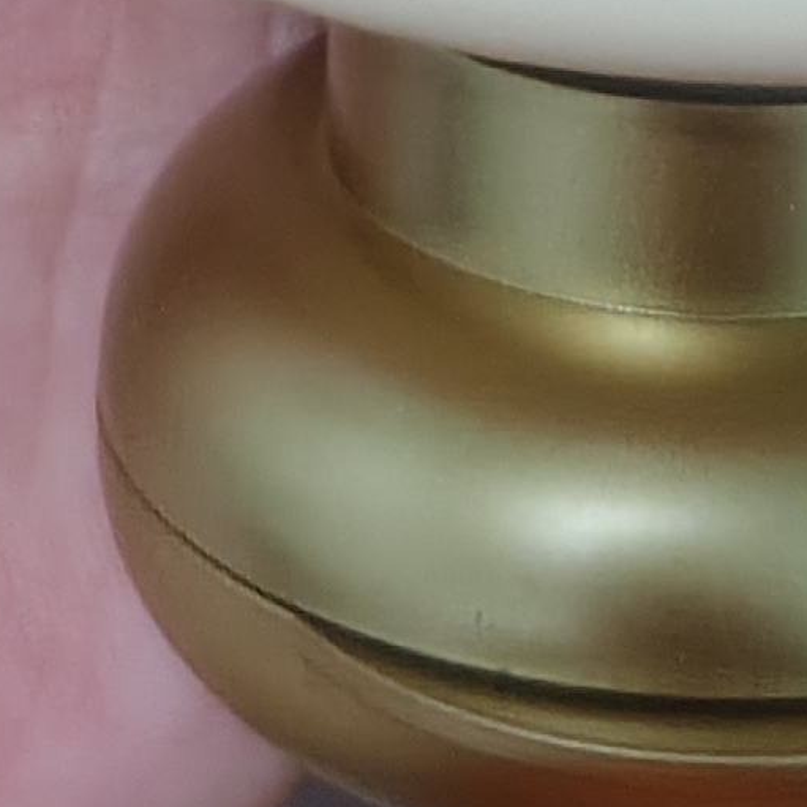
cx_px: 662
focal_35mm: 163
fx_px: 4299
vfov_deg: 8.5
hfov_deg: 10.7
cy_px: -1780
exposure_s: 1/50
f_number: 1.88
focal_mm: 5.56
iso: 1150
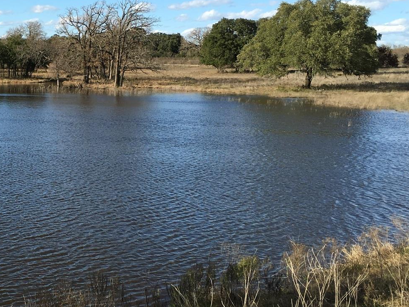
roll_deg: -1.4
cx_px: 37
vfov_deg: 24.0
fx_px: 721
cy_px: 163
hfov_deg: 30.2
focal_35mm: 61
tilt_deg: -7.0
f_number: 2.2
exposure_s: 1/1099
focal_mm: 4.15
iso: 25
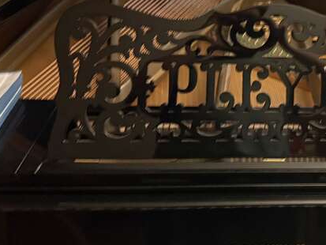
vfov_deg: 23.1
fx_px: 584
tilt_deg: -19.6
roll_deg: -4.1
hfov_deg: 29.2
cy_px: 31
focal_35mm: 62
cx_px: 323
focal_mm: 6.76
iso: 1000
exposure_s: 1/33
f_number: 1.78
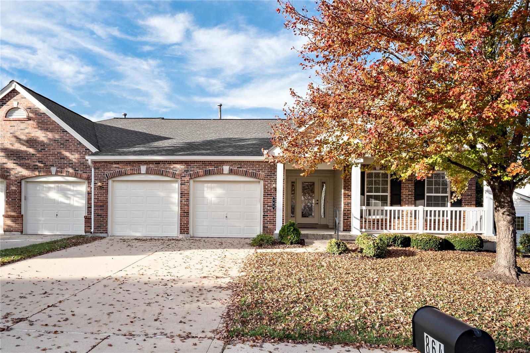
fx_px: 383
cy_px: 176
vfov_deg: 49.5
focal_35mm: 26
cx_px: 265
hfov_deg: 69.4
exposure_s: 1/400
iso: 400
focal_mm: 13
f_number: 8
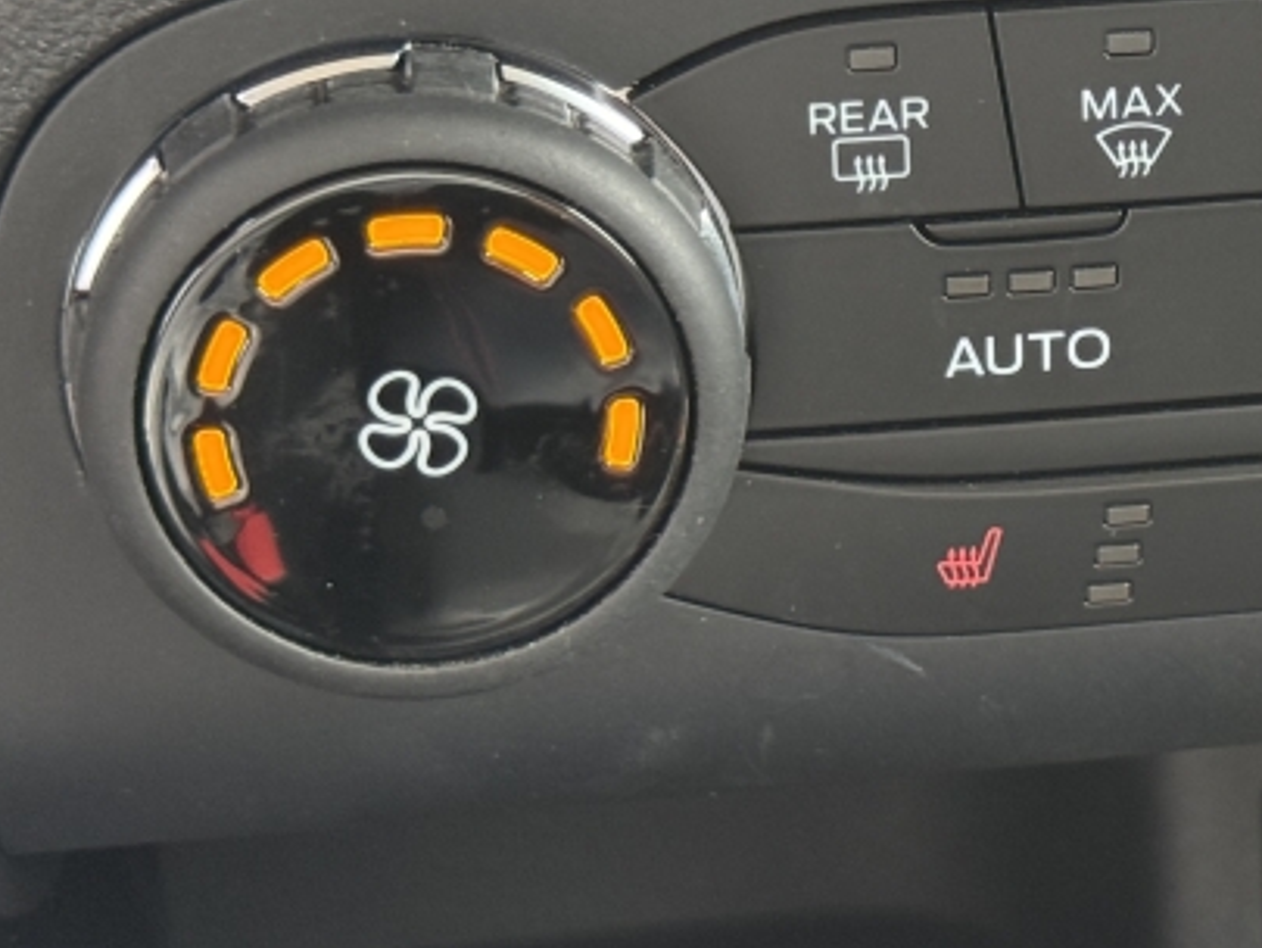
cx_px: 1452
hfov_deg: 14.9
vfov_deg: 11.6
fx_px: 4668
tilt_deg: -32.1
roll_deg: -4.9
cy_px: 299
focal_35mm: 128
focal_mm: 6.76
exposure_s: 1/125
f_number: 1.78
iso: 200
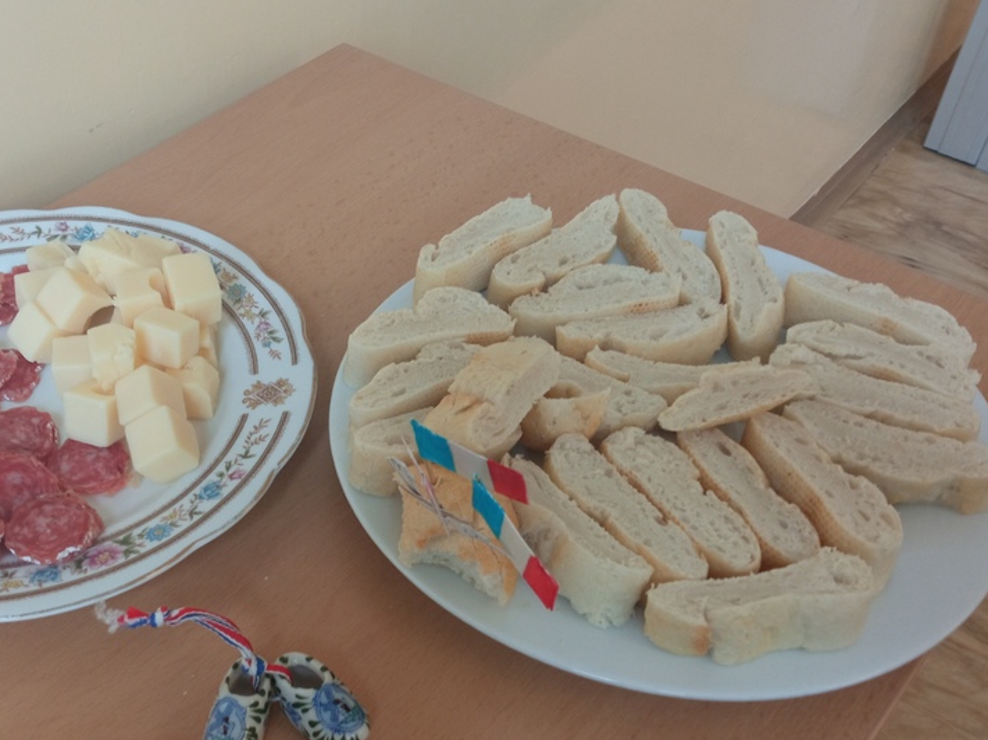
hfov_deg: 48.3
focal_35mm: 38
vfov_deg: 37.5
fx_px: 1084
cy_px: 455
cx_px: 346
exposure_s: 1/33.3
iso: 272
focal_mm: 3.79
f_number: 2.2
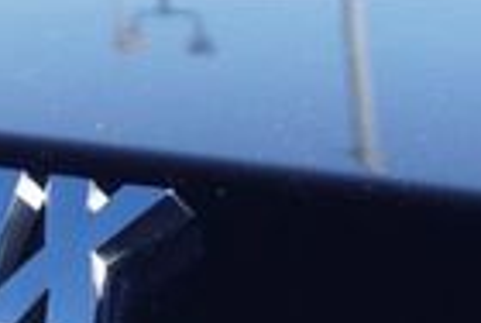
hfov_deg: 11.3
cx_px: -234
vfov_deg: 7.8
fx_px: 2343
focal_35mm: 175
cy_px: 392
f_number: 5
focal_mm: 16
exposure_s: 1/250
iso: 100
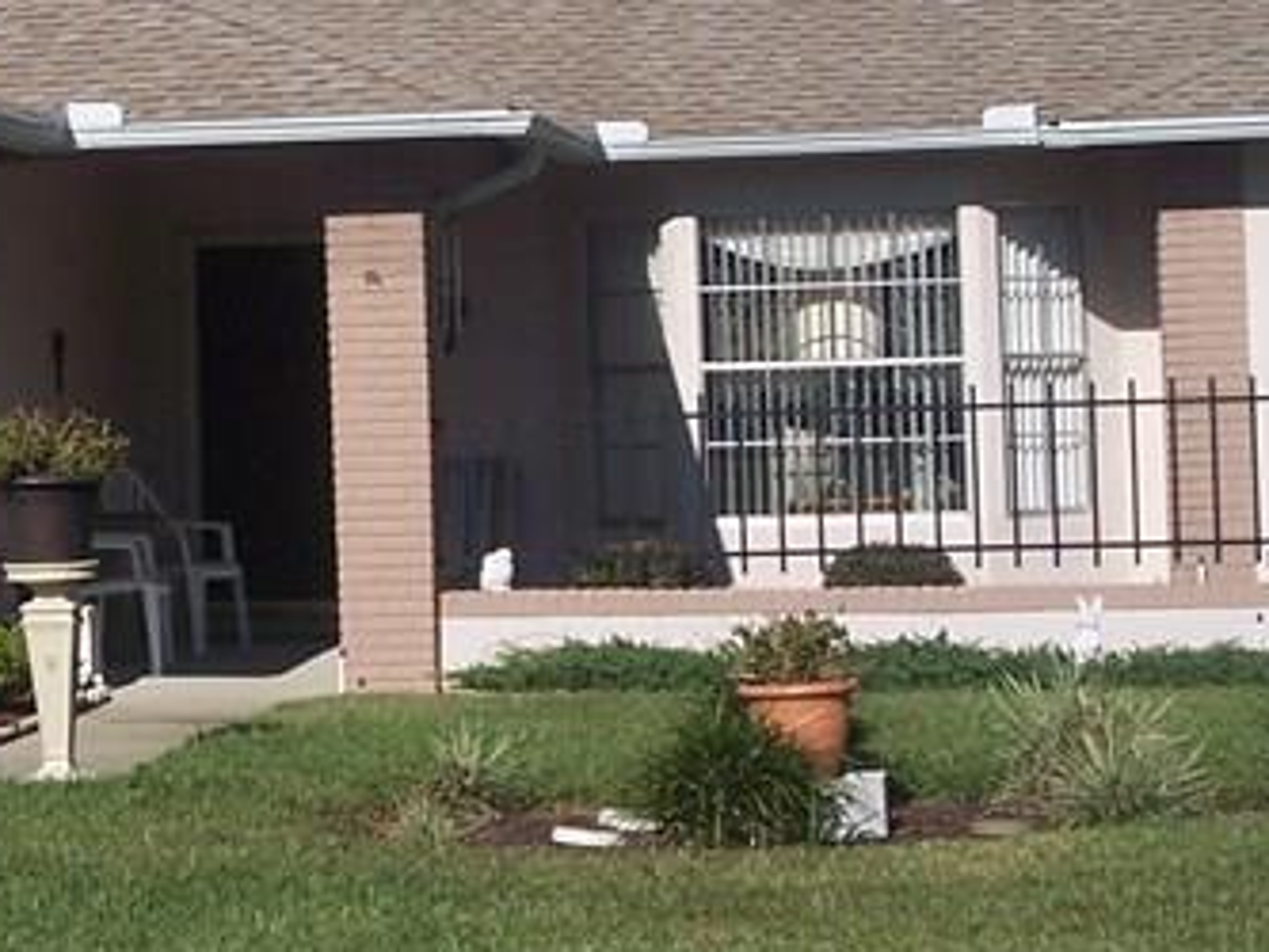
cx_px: 8
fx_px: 4401
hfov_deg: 16.1
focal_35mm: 120
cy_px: -8
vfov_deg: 12.2
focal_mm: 8
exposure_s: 1/750
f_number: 5.6
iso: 100
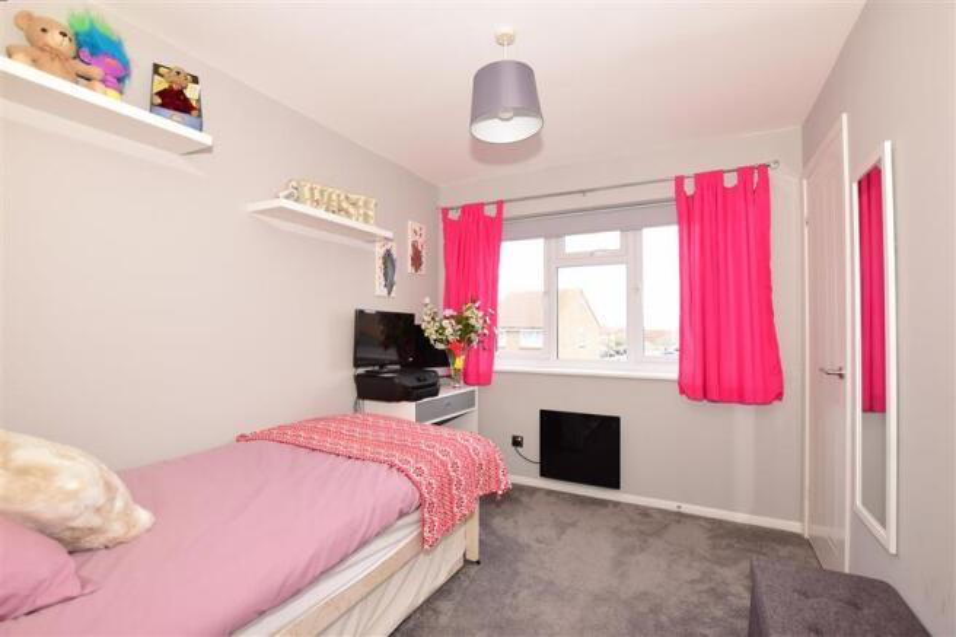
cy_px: 318
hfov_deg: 100.4
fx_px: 398
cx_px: 478
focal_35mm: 15
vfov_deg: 77.3
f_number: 6.3
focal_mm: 10
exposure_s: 1/160
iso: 400
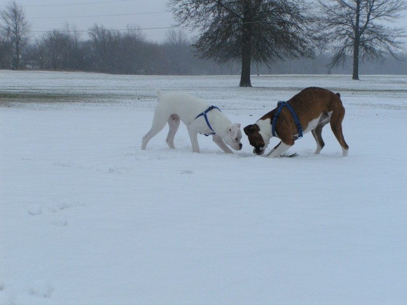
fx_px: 847
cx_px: 204
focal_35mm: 72
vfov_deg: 20.4
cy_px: 152
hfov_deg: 27.0
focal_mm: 11
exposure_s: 1/400
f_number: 6.3
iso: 50
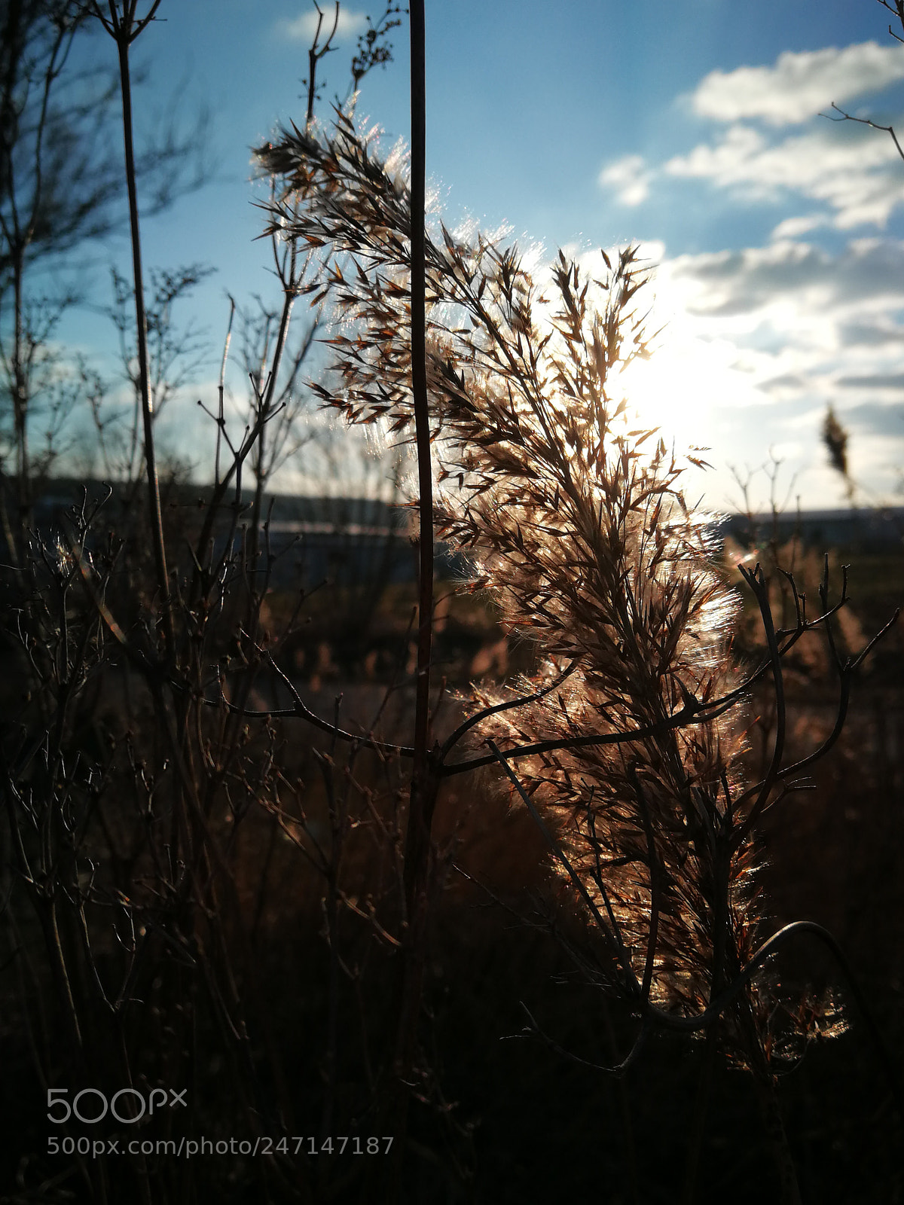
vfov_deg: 65.3
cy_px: 602
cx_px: 452
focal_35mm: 27
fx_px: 940
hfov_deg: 51.4
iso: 50
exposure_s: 1/1754
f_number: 2.2
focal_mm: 3.95
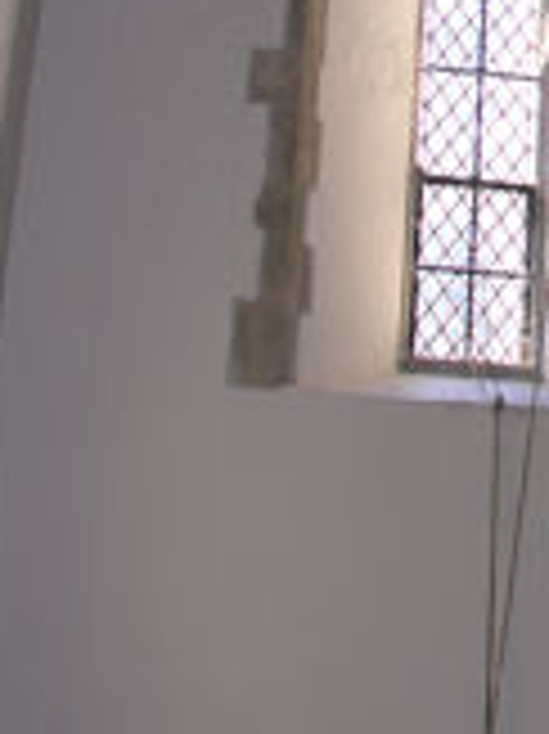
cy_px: 5
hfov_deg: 14.3
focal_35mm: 99
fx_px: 2096
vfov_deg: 19.3
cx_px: 713
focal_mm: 8.9
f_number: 2.8
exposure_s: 1/30
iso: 50
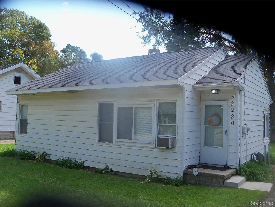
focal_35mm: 35
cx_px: 138
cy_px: 104
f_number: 3.5
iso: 80
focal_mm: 6.2
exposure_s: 1/320
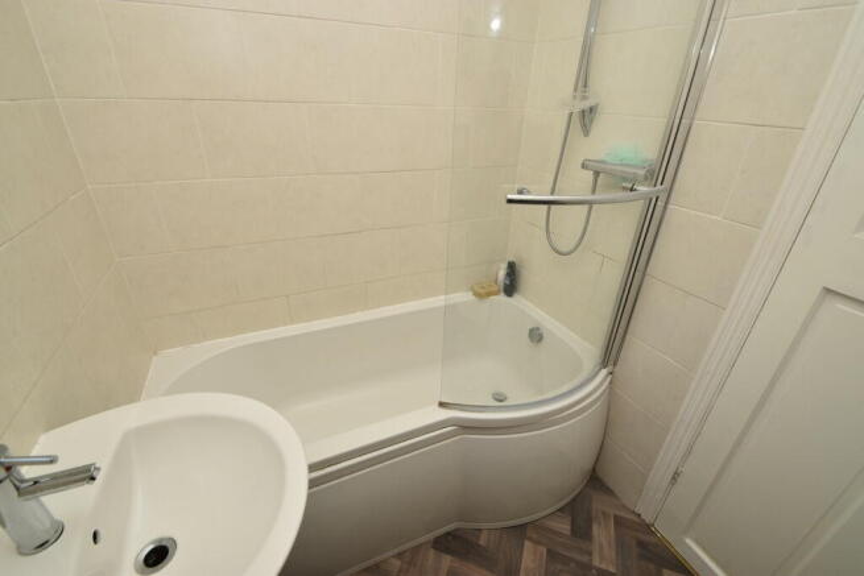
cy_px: 288
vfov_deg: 77.4
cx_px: 432
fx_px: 360
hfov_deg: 100.4
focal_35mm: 15
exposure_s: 1/60
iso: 100
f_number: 8
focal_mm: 10
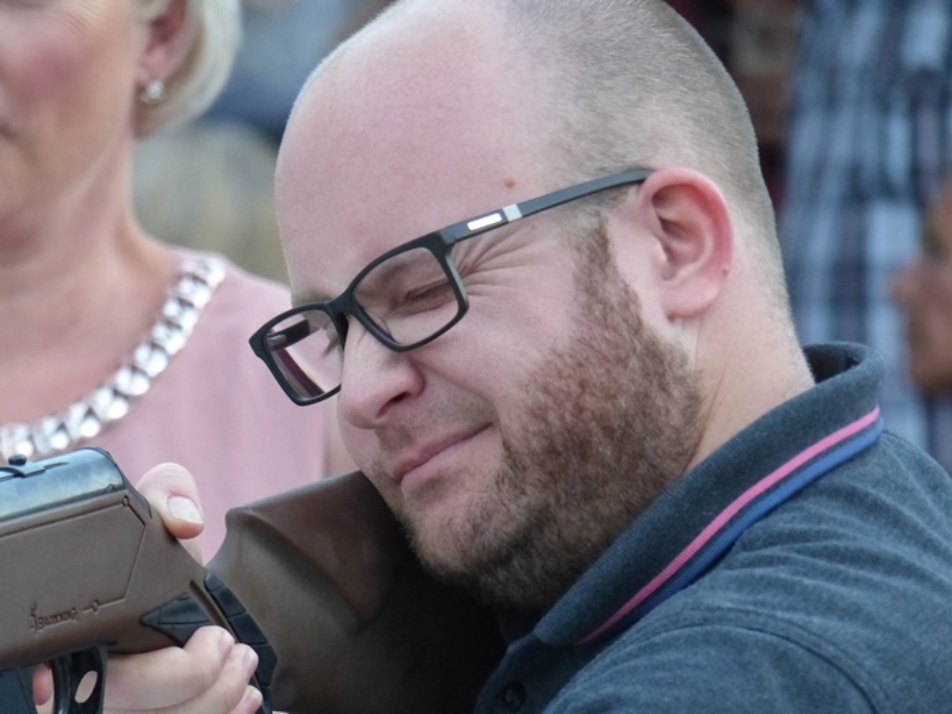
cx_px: 476
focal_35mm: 392
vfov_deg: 3.8
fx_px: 10781
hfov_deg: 5.1
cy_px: 357
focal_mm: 70.5
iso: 800
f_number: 2.8
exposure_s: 1/200
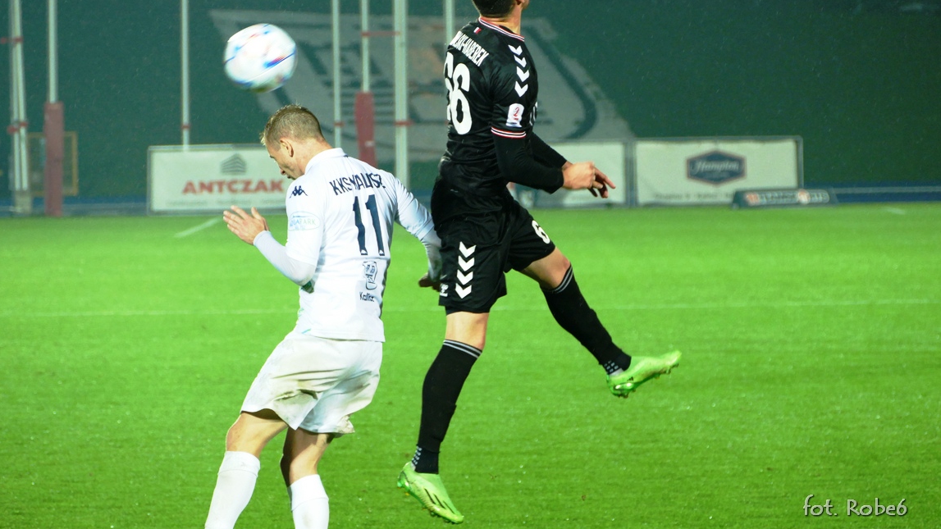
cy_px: 218
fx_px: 6811
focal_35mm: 273
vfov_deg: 4.4
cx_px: 470
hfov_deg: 7.9
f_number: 4
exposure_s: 1/500
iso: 1000
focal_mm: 94.66
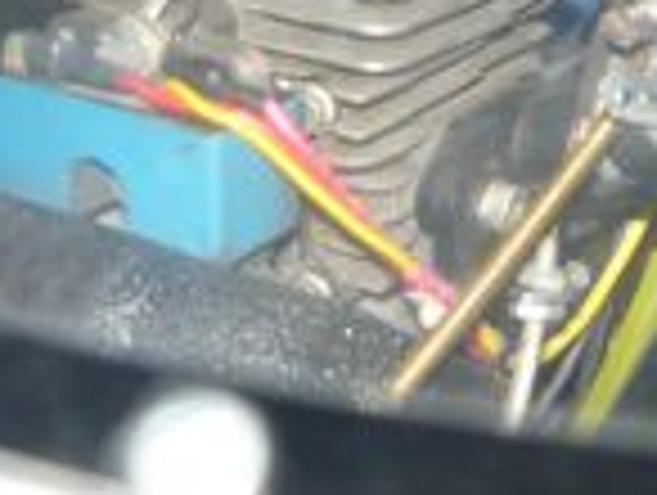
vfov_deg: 17.9
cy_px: -90
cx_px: 450
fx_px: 1502
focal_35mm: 79
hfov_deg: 24.5
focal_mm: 5.5
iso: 100
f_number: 2.8
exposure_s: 1/30
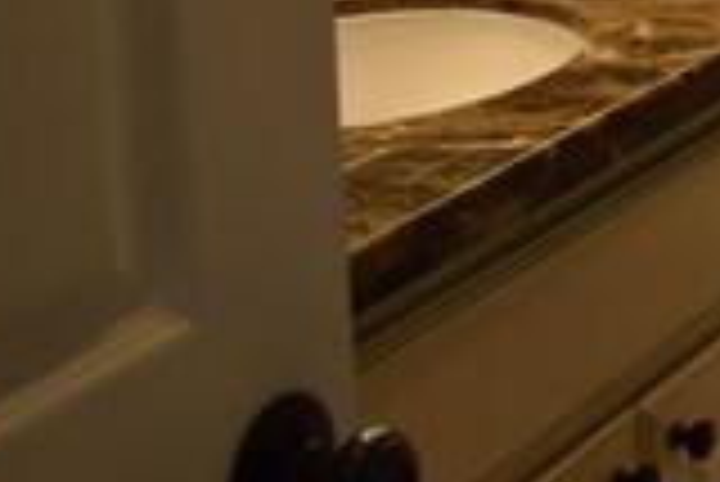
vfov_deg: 11.8
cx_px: 1161
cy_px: -356
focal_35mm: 108
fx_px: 2162
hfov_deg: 16.7
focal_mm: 18
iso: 400
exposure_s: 1/80
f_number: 4.5
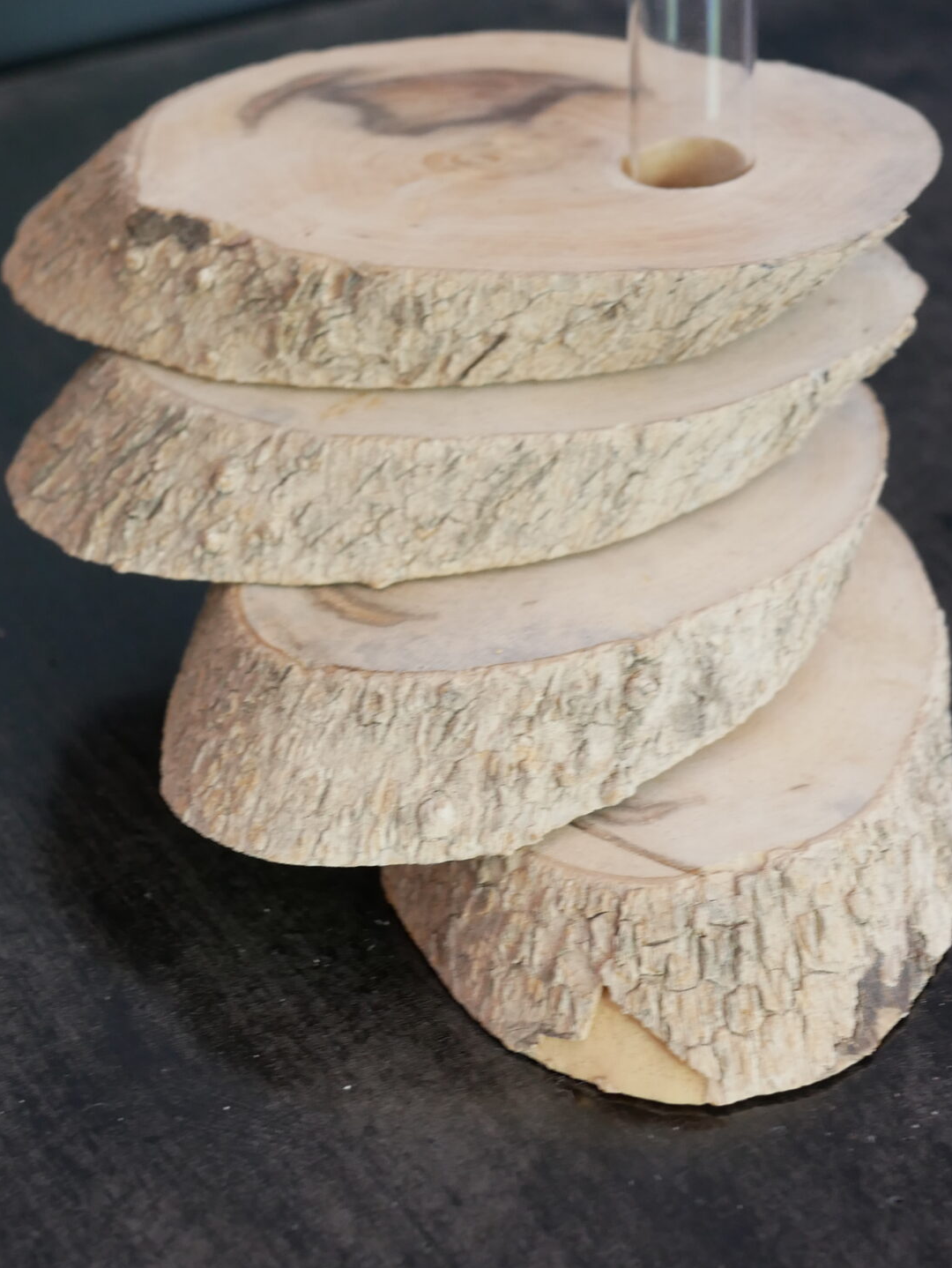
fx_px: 3261
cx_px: 434
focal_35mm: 89
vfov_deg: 22.0
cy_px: 480
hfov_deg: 16.6
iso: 400
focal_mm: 25
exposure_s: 1/6
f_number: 5.1
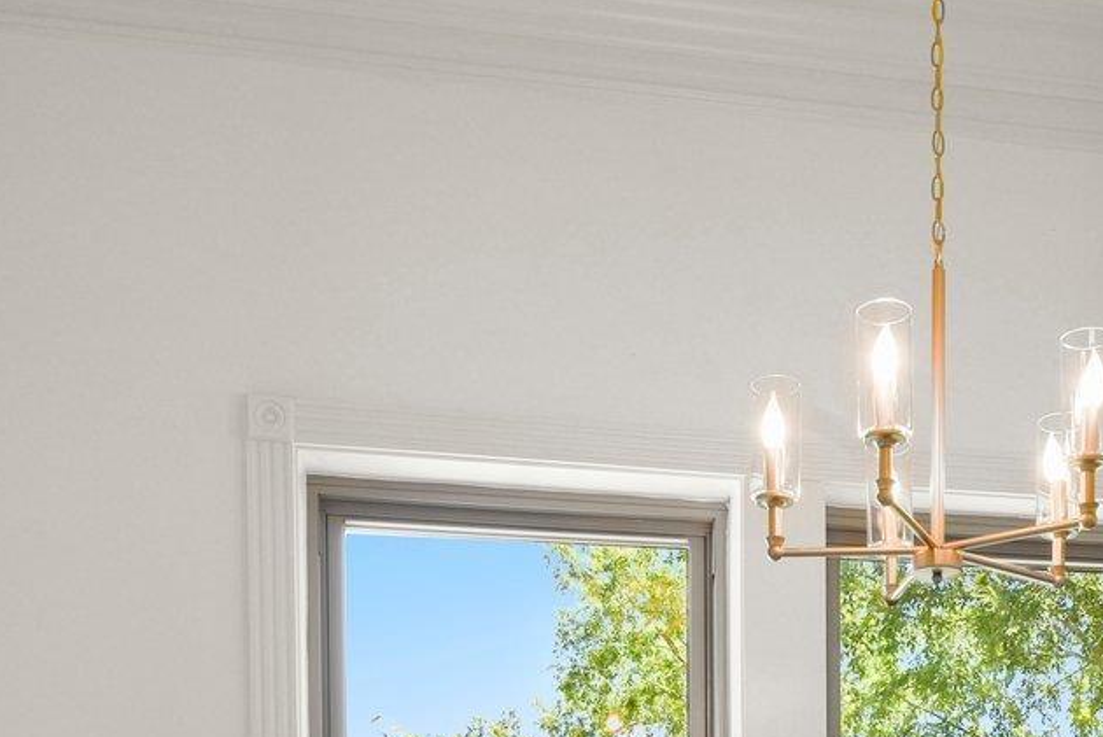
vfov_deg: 23.2
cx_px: 748
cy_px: 950
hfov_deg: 37.7
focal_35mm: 52
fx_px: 1594
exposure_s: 1/10
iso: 320
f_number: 10
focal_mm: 16
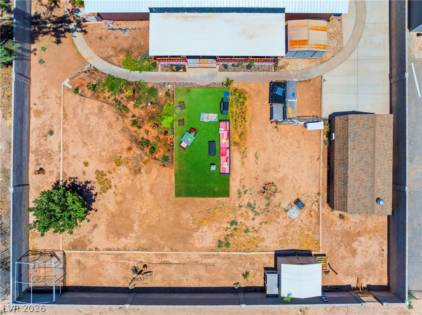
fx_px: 292
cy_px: 158
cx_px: 211
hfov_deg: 71.6
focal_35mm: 24
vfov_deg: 56.7
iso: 120
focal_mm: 12.29
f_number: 2.8
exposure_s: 1/400
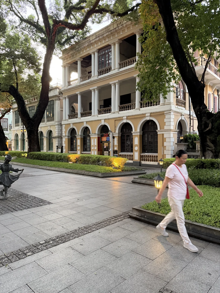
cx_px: 110
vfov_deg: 71.6
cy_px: 146
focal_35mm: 24
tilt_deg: -0.1
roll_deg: -0.1
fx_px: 203
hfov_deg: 56.8
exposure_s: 1/60
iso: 800
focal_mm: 6.76
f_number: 1.78
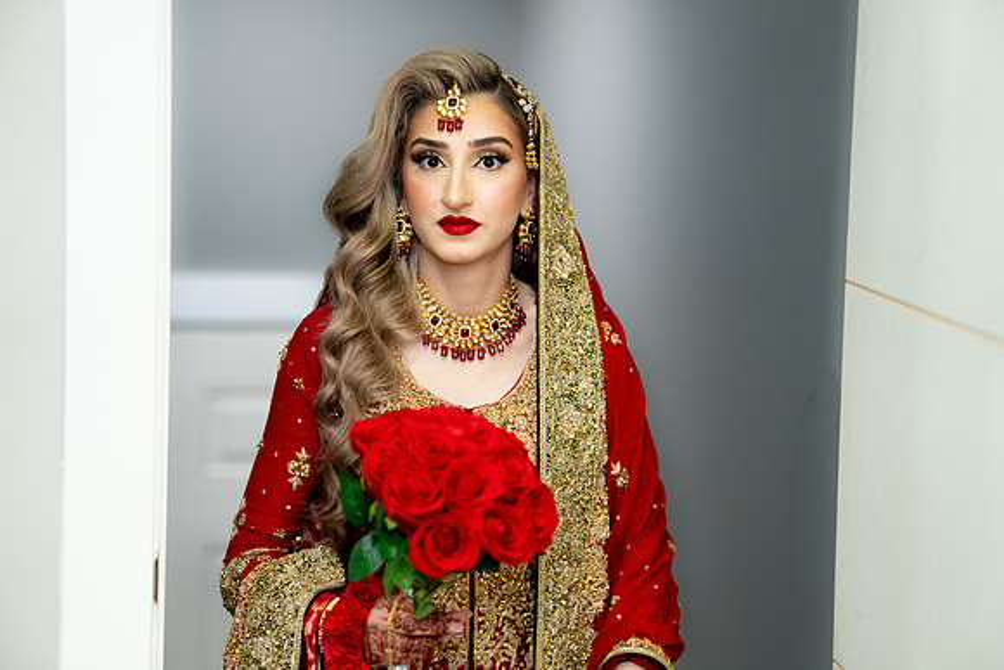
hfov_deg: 21.9
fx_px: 2594
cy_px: 335
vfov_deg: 14.7
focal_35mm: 93
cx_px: 502
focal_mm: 93
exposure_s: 1/200
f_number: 2
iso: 1250
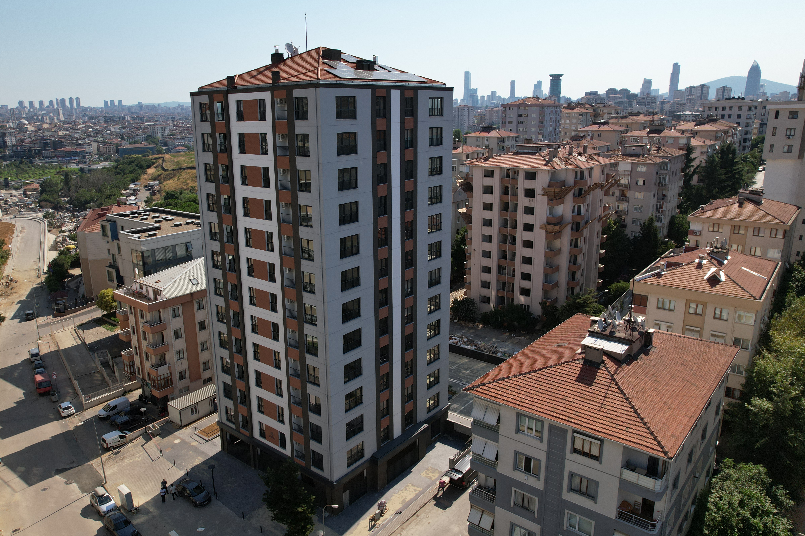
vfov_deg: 51.3
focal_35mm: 25
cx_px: 364
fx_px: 559
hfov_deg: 71.3
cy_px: 260
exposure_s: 1/320
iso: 100
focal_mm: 8.38
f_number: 2.8
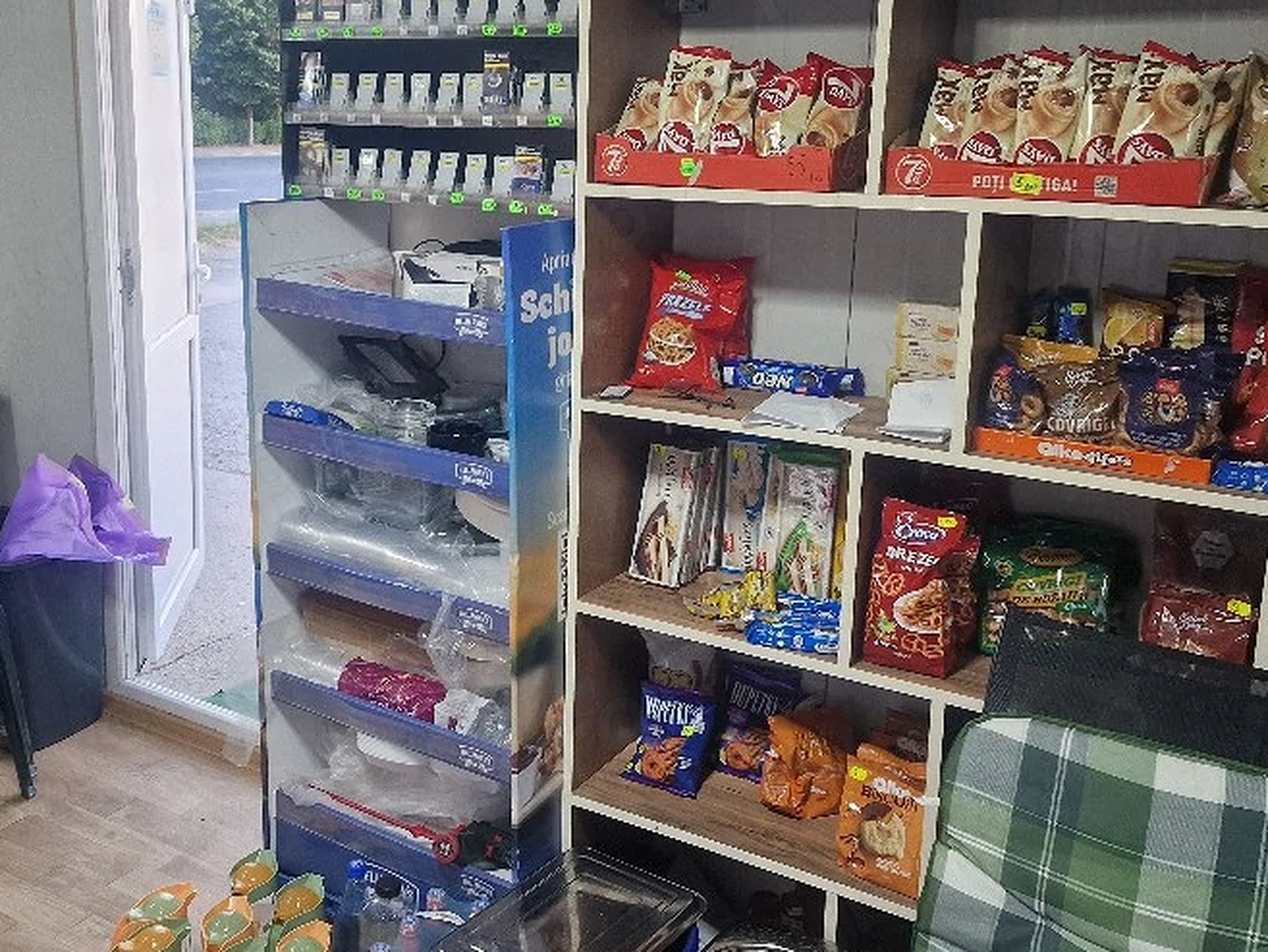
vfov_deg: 40.4
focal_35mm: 35
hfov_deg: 52.5
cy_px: 361
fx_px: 1282
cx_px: 569
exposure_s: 1/100
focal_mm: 6.4
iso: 250
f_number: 1.8
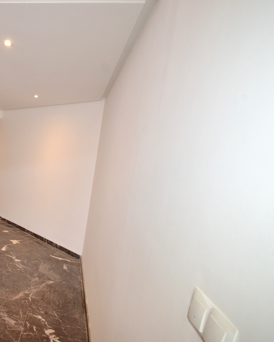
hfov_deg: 54.6
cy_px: 172
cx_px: 25
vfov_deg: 75.0
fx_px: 223
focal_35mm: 22
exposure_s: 1/60
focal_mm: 10
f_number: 3.5
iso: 800
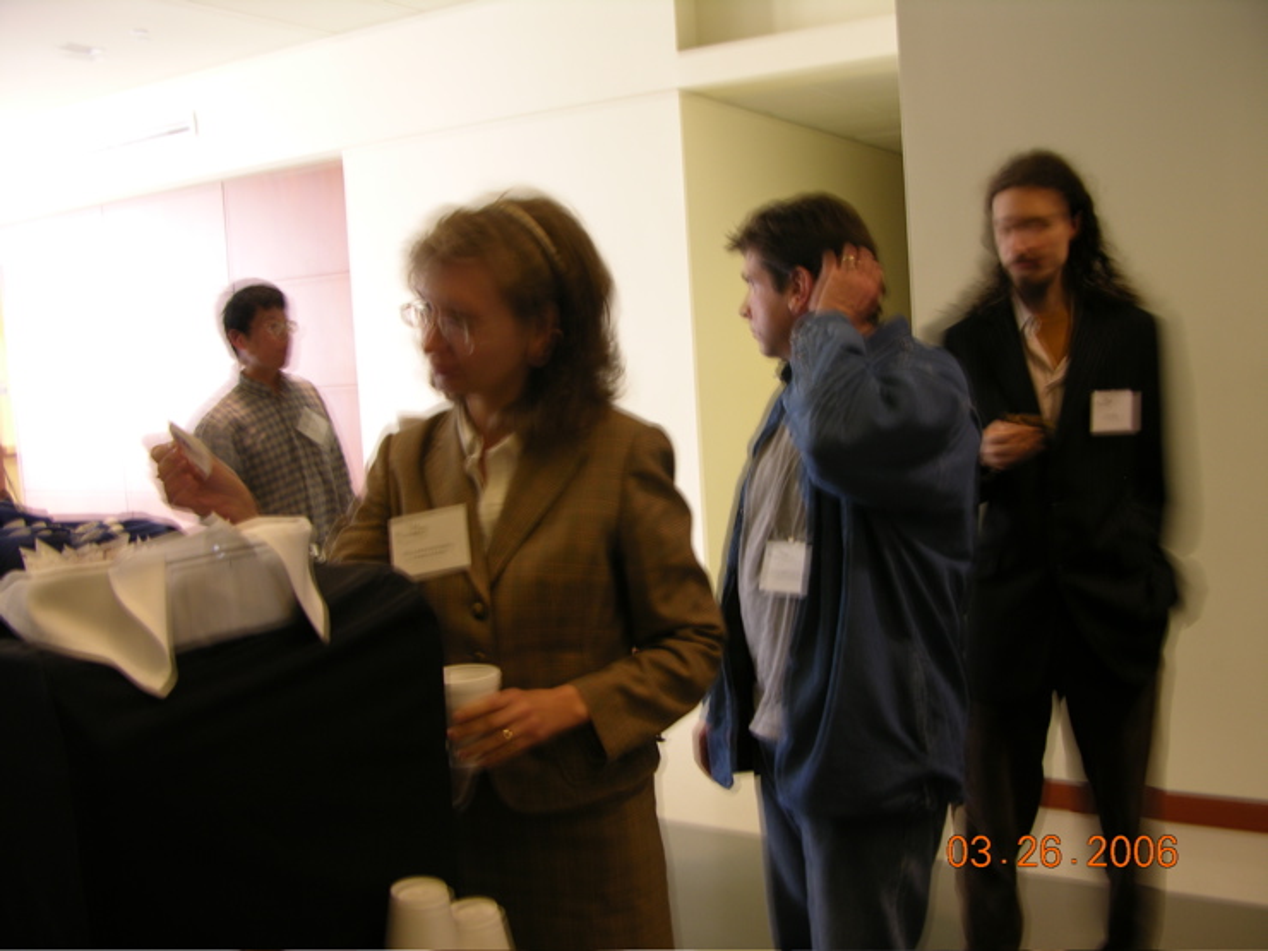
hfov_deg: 52.6
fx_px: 1282
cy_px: 476
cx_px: 634
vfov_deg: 40.7
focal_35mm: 35
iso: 50
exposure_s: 1/3.8
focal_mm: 8.9
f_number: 2.8
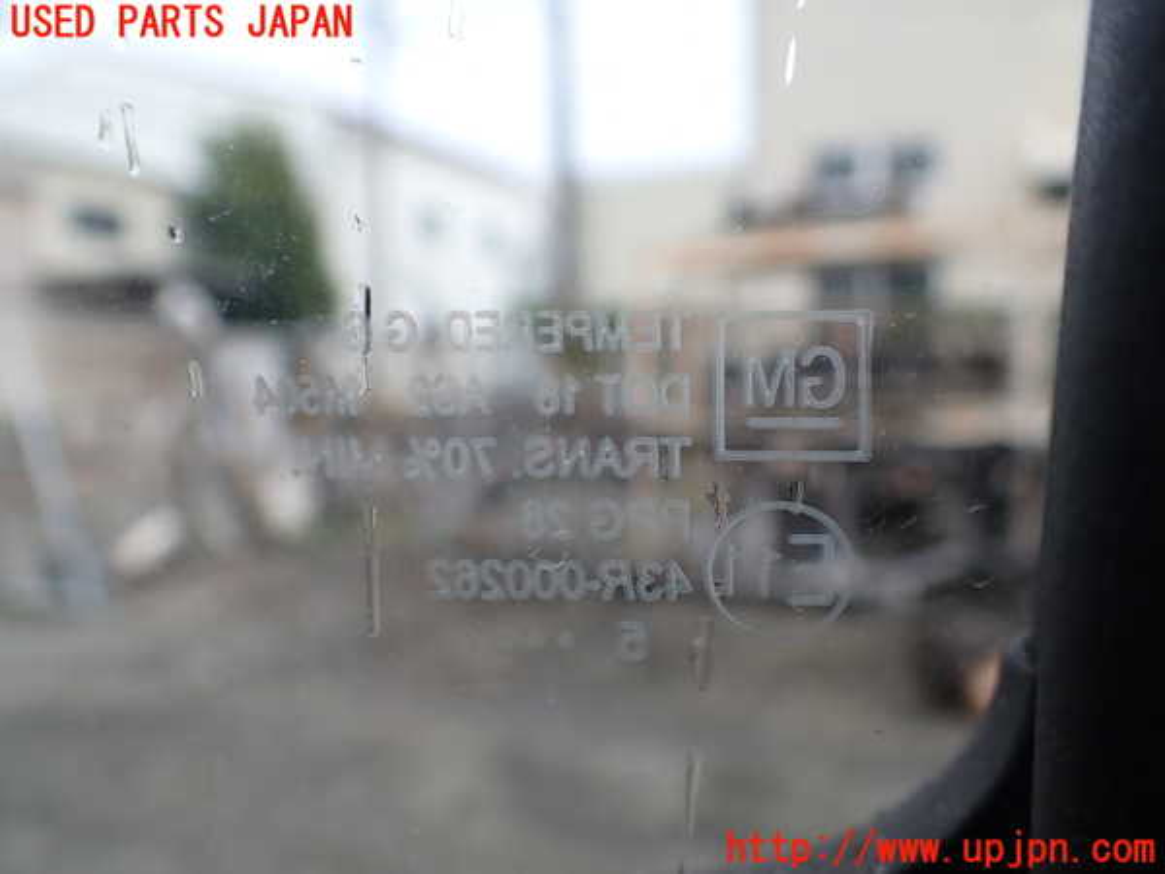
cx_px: 582
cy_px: 437
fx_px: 1010
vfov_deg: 46.8
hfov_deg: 60.0
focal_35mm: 30
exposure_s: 1/200
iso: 100
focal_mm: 5.4
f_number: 2.3
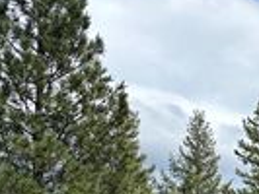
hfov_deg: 19.3
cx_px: 378
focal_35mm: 90
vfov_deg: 14.8
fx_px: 674
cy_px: 321
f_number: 1.78
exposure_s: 1/5000
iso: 80
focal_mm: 6.86
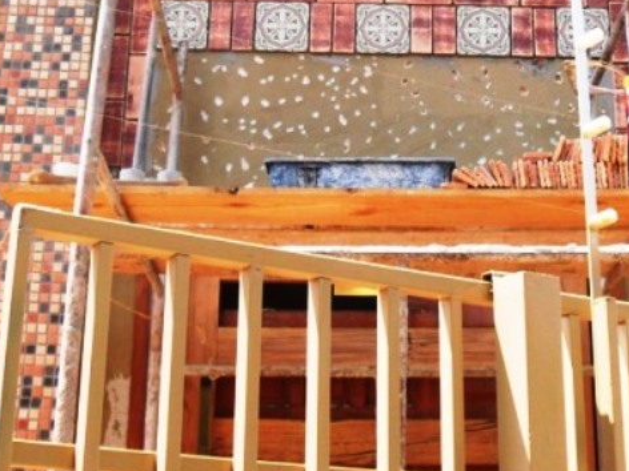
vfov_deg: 18.8
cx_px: 389
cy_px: -15
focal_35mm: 76
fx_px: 1381
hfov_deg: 25.6
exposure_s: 1/350
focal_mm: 6.3
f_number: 3
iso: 80
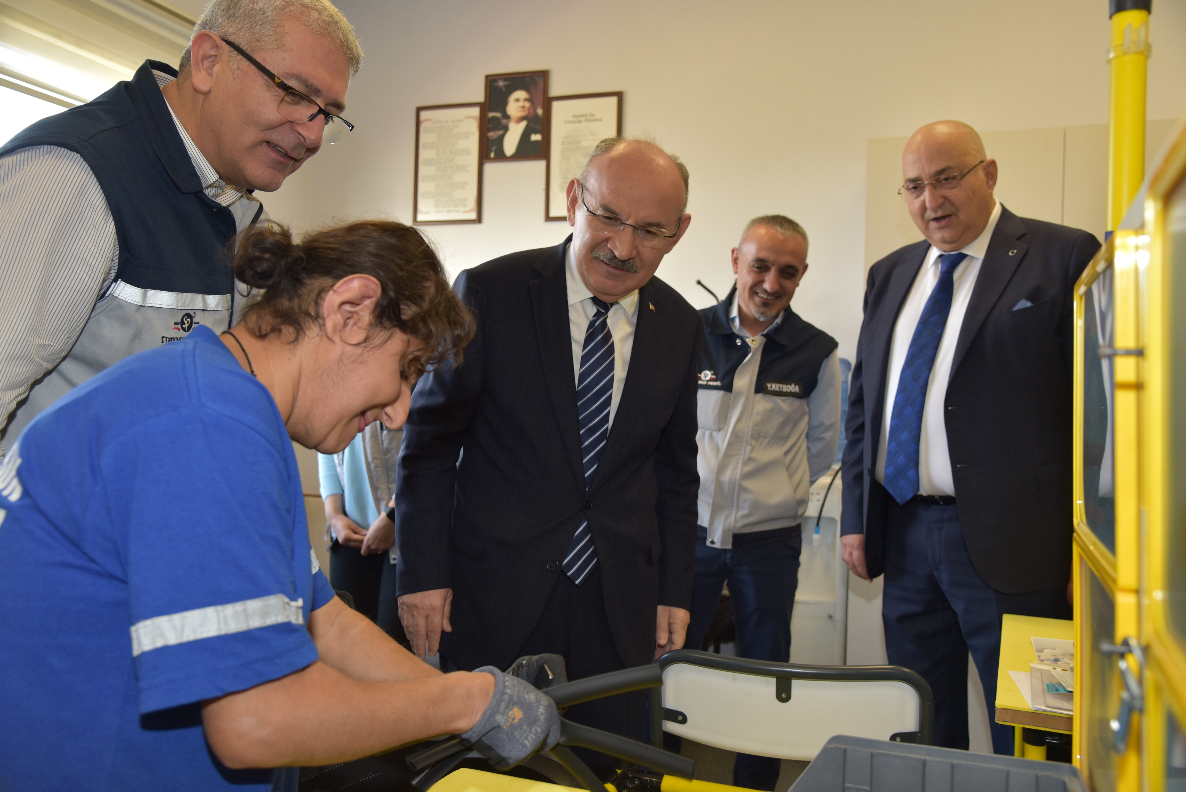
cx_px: 593
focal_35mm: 31
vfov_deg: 42.4
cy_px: 396
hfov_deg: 60.3
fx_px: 1022
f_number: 5
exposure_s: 1/100
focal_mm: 31
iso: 640
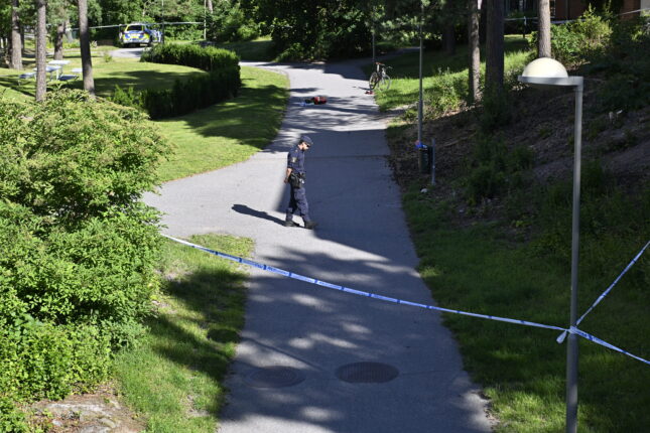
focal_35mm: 70
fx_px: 1264
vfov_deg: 19.5
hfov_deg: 28.8
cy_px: 216
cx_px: 325
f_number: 5.6
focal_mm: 70
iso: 320
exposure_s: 1/1000
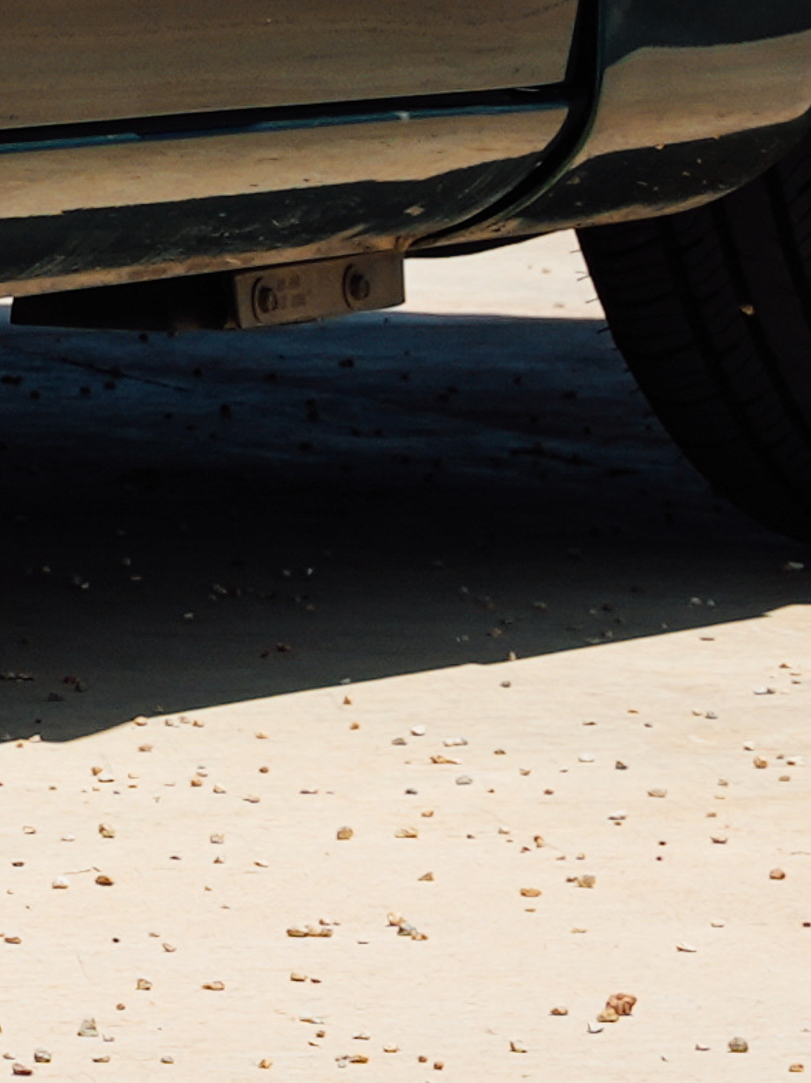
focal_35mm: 511
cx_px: -2998
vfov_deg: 3.8
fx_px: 15976
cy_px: -1427
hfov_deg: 2.8
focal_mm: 59.6
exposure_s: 1/250
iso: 100
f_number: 9.5
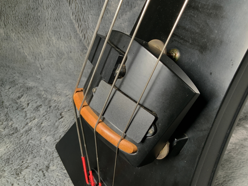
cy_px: 93
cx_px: 124
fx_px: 208
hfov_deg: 61.7
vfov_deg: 48.2
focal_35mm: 29
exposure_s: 1/104
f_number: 1.8
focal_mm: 3
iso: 50
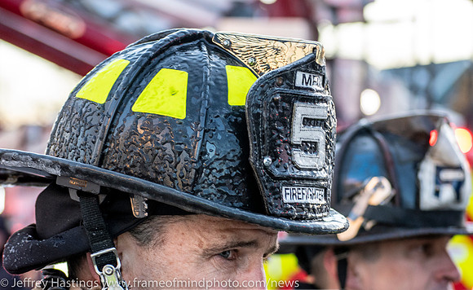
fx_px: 1554
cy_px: 144
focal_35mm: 121
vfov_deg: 10.7
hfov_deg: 17.3
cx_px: 242
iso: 800
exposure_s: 1/250
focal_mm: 68
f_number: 4.5
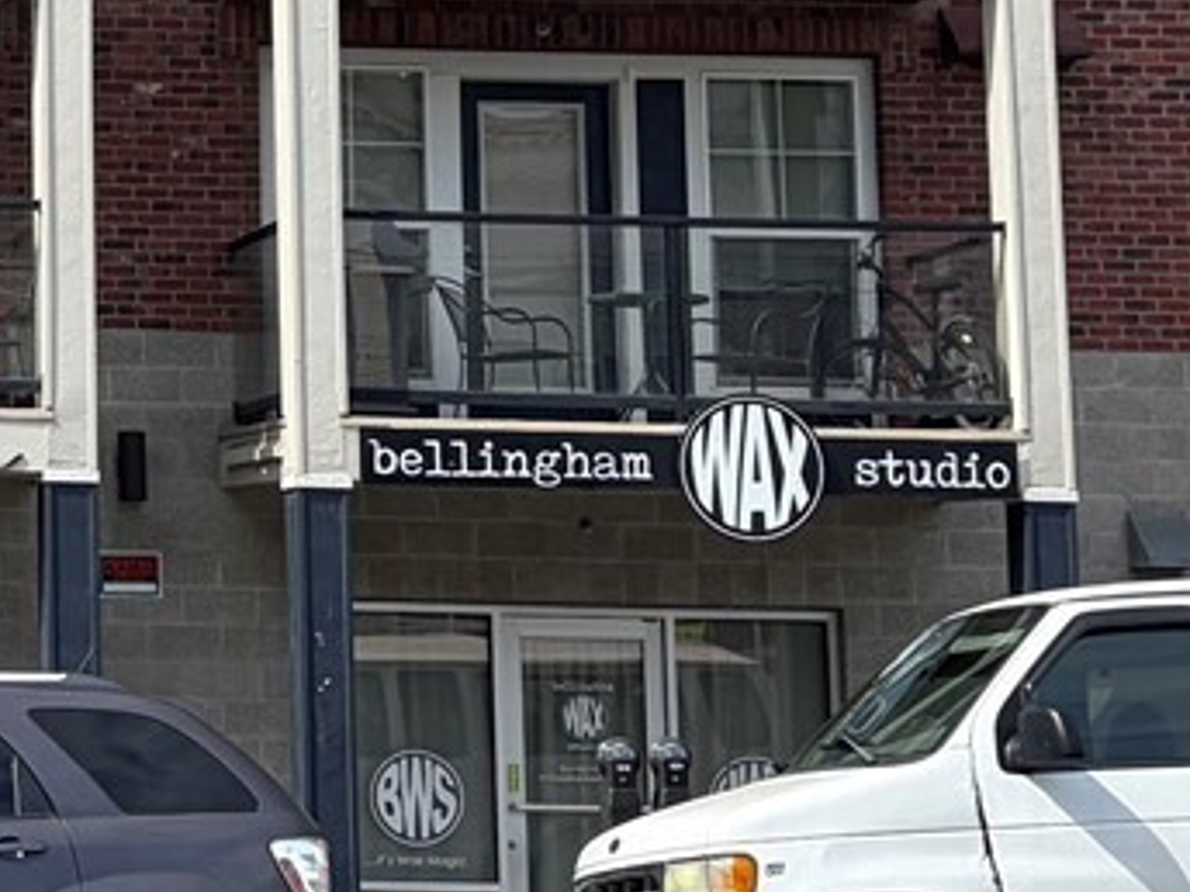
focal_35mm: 121
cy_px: 0
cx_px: -543
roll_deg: -0.8
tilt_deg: +10.2
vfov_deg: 12.1
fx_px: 4160
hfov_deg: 15.2
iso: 50
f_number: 1.6
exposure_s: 1/2451
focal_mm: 5.96
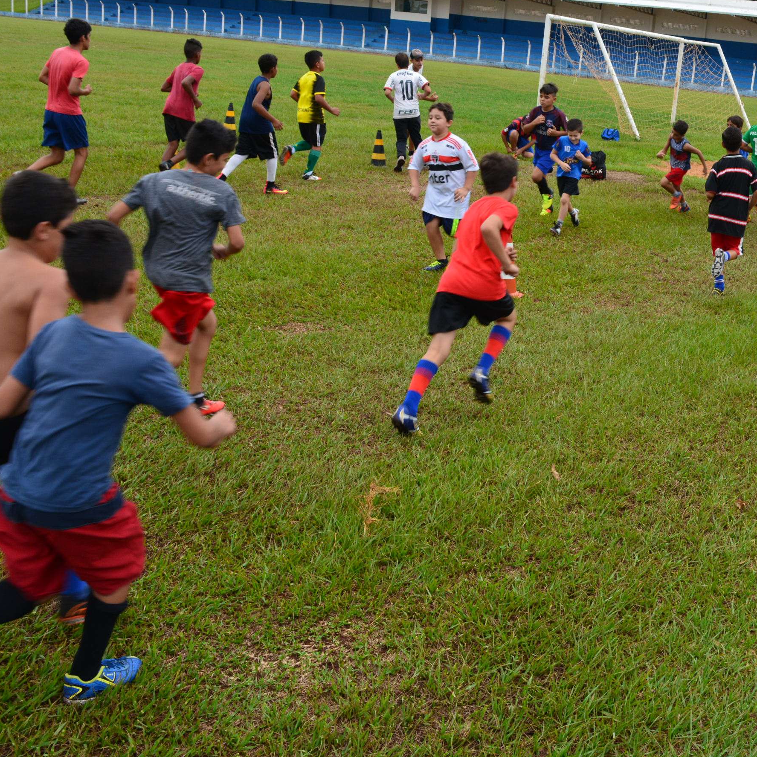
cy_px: 340
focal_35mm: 43
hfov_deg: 37.7
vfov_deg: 39.1
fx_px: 1064
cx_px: 613
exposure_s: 1/160
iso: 400
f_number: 10
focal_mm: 20
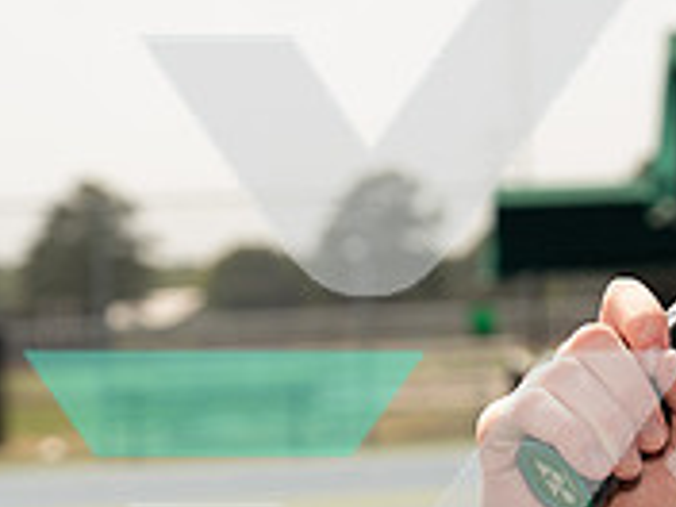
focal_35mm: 197
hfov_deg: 9.7
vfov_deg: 7.5
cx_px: 1014
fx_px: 3847
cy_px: 90
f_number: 5.6
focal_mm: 62
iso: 100
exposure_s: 1/250
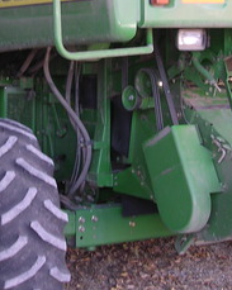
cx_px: 38
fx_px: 756
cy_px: 43
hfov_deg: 17.3
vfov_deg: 21.4
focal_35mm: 88
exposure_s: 1/30
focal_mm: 5.8
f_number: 2.8
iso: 100
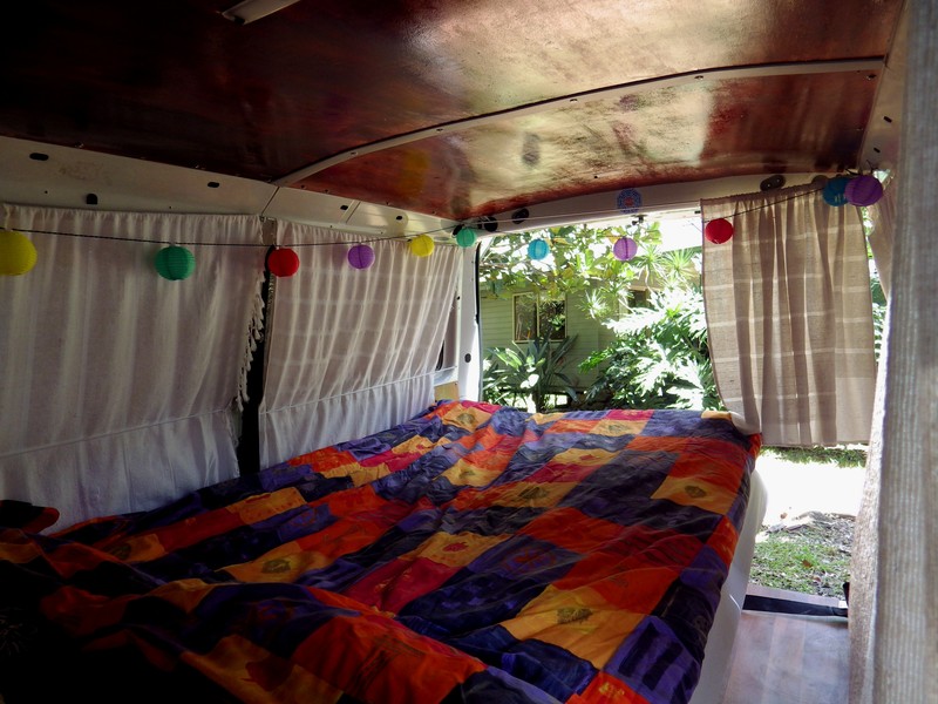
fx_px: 596
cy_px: 352
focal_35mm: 22
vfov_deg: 61.1
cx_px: 469
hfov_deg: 76.4
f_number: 3.1
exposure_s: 1/60
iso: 100
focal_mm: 4
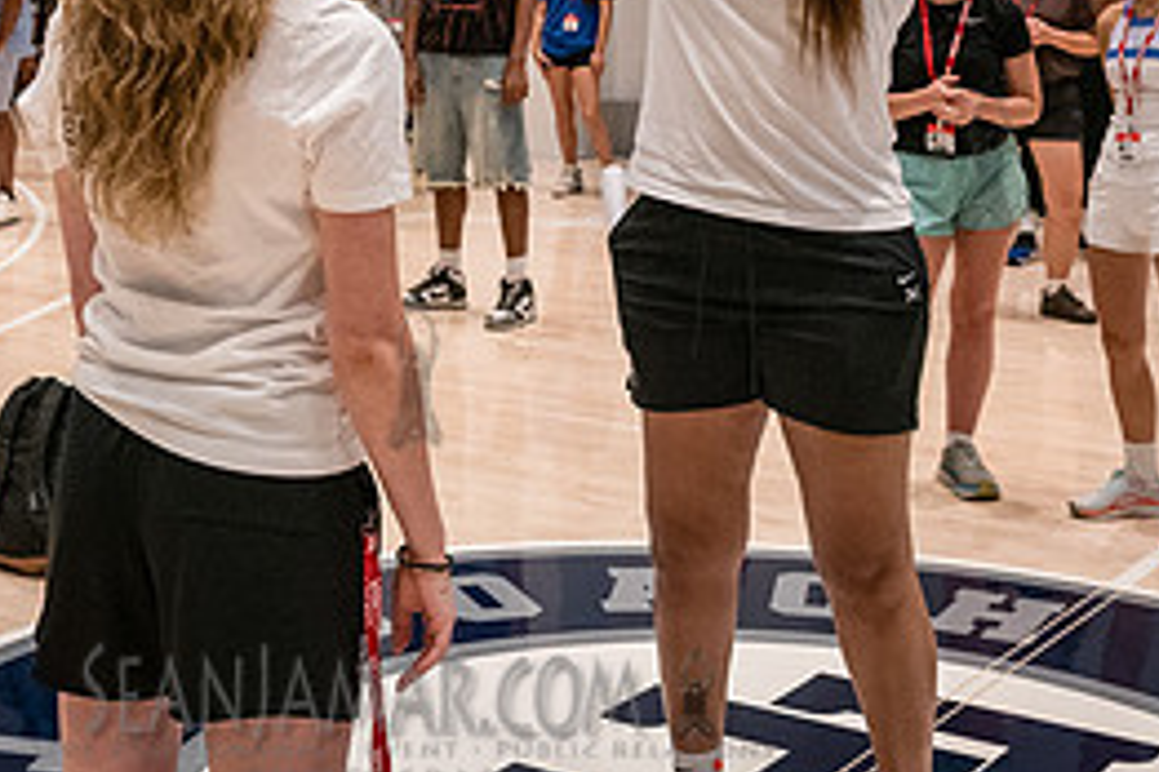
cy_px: -60
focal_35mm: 72
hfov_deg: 27.9
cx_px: 413
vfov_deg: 18.3
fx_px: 2318
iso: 5000
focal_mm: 32
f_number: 5
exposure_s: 1/400
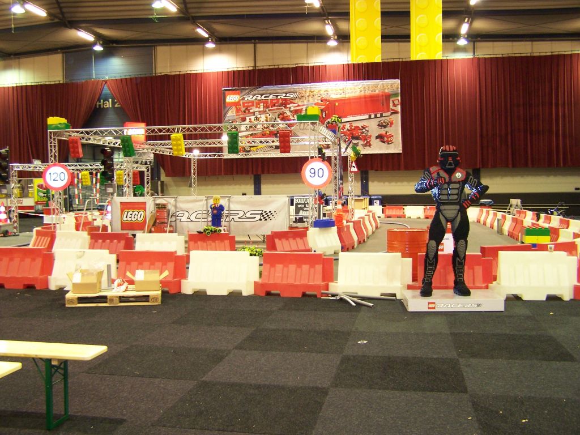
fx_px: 637
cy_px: 218
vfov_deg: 37.7
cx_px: 290
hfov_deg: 49.0
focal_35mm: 38
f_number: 2.8
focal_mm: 6.3
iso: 140
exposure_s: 1/6
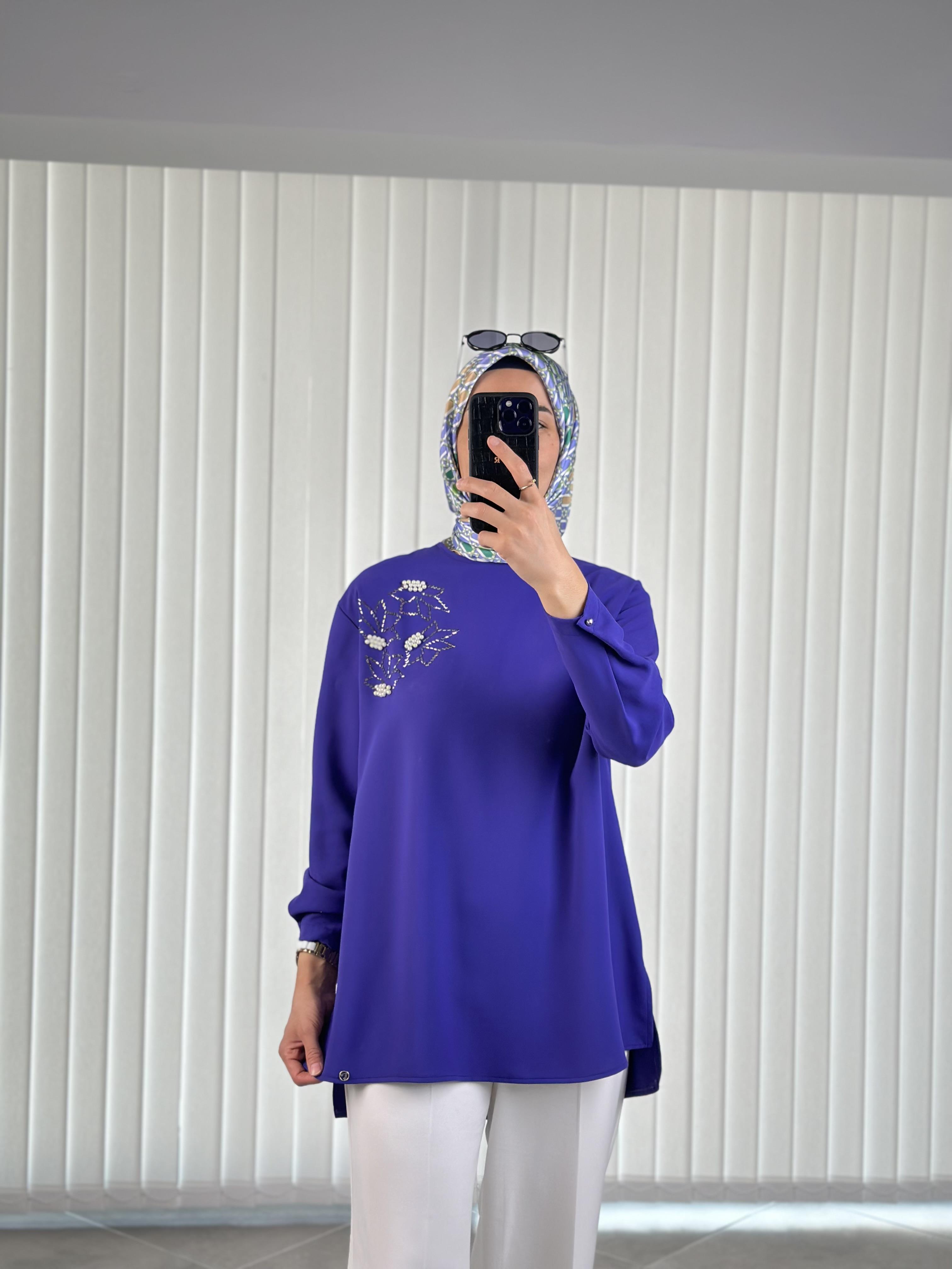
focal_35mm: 48
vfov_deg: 39.7
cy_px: 634
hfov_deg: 30.3
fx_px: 1760
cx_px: 476
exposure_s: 1/161
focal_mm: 6.86
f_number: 1.78
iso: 64
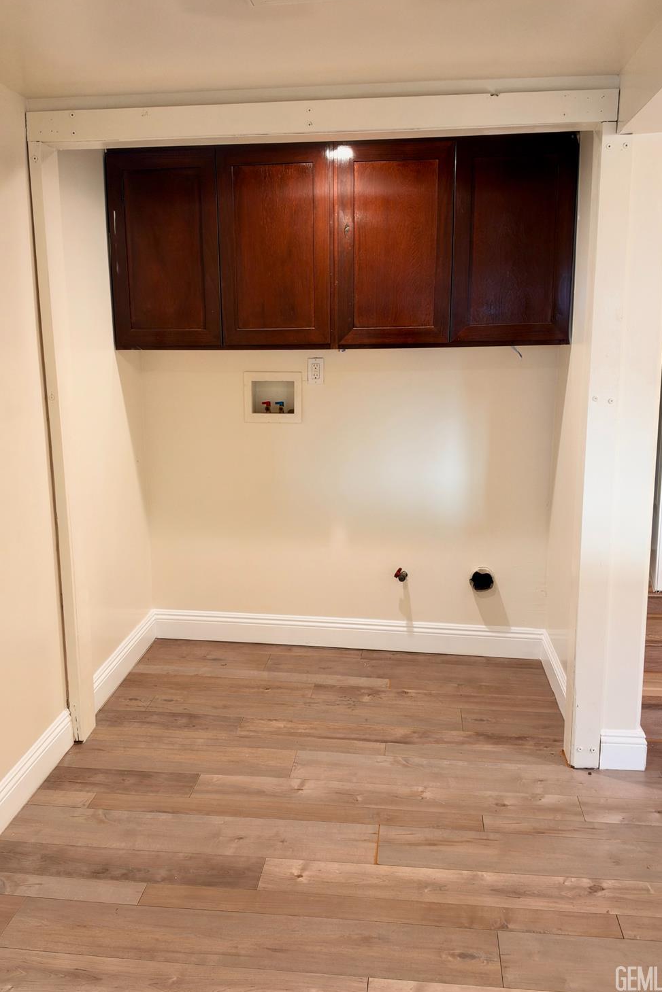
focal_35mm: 31
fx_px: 855
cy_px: 503
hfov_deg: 42.3
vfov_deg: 60.3
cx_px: 295
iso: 200
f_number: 1.8
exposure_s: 1/60
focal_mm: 6.93
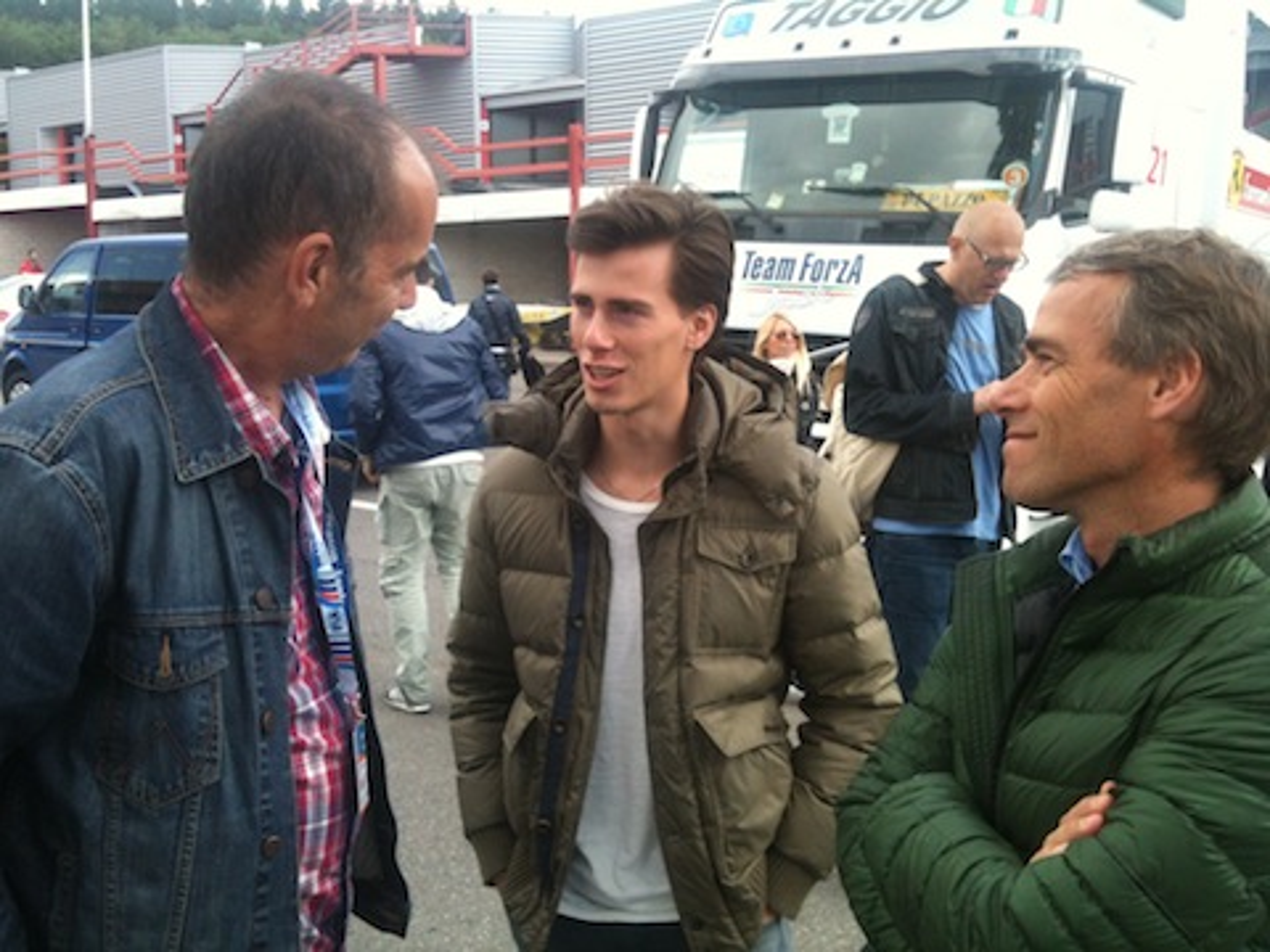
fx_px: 1284
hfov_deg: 52.6
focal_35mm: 35
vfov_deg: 40.7
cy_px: 476
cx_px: 635
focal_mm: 3.85
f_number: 2.8
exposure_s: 1/264
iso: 64
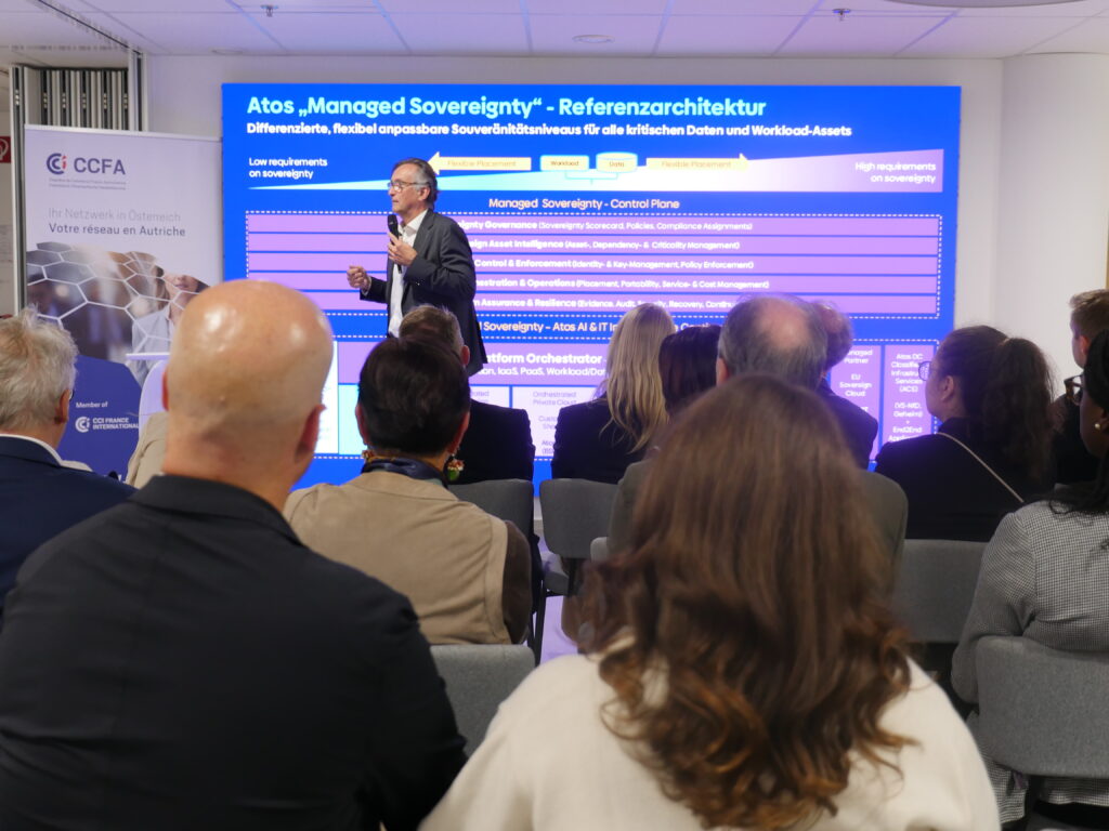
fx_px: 1410
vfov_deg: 32.9
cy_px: 416
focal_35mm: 44
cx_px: 554
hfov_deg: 42.9
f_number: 2.8
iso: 640
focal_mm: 22
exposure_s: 1/60
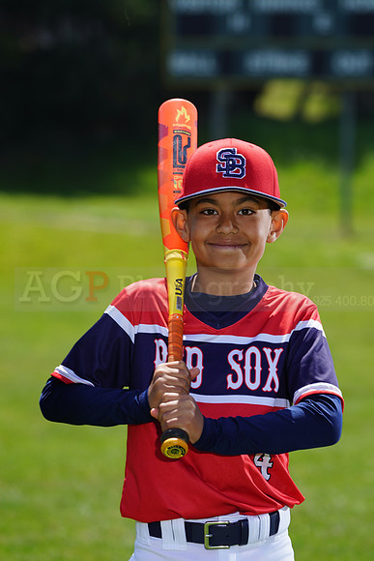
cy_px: 280
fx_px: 3488
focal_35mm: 224
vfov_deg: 9.2
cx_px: 187
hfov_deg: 6.1
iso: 100
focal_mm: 224
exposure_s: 1/250
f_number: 7.1
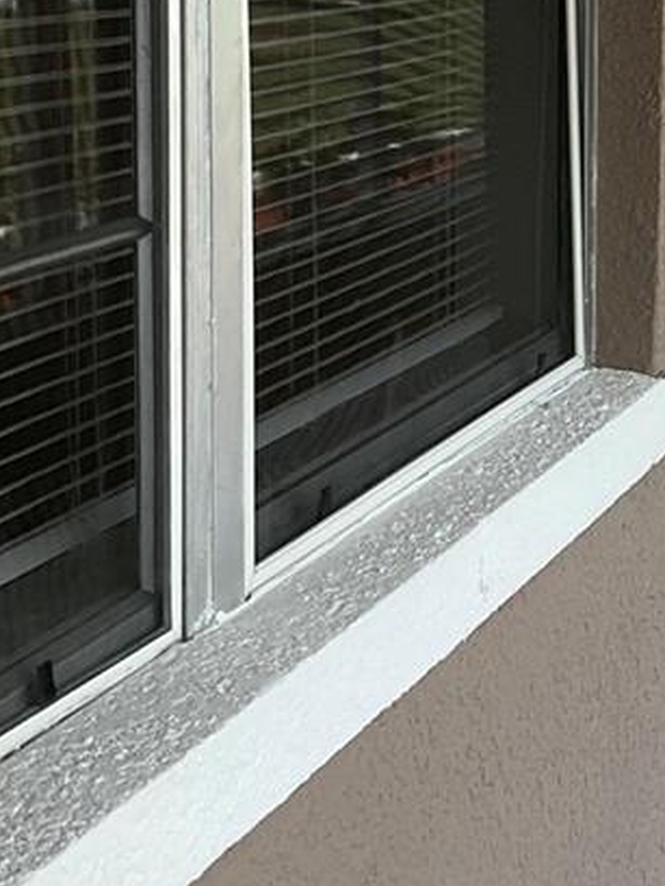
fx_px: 2176
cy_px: 91
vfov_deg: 22.5
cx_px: 849
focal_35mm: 85
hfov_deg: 16.5
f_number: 1.8
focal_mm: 3
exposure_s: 1/248
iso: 16
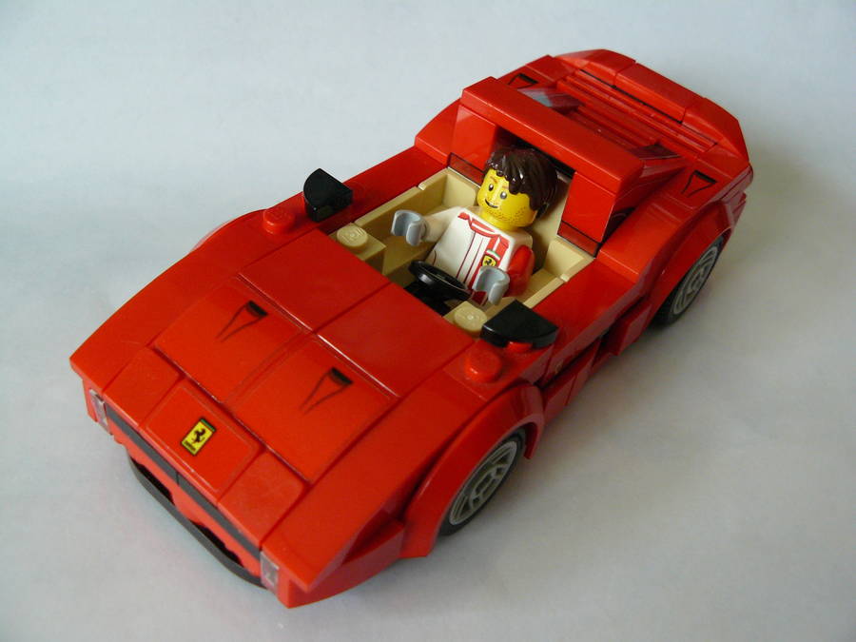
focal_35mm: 36
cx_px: 428
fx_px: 890
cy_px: 321
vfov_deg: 39.7
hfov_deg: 51.4
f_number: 2.8
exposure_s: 1/30
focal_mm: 6
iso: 200
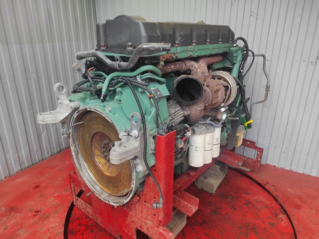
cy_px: 120
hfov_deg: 69.4
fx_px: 230
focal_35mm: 25
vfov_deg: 54.8
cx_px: 160
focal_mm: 5.43
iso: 116
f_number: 1.89
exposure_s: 1/100
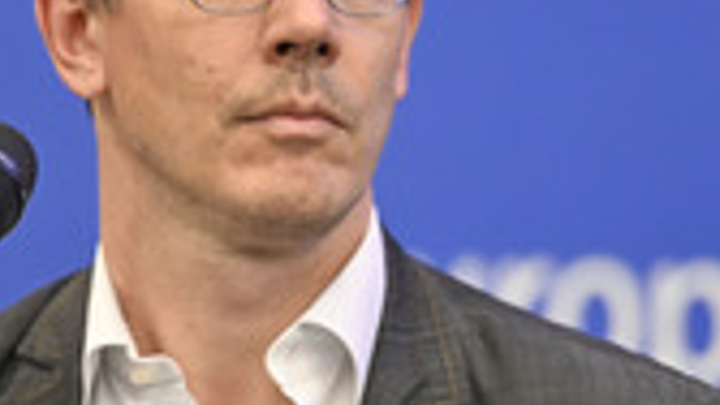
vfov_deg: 2.1
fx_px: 10827
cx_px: 386
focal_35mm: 567
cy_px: 280
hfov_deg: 3.8
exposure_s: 1/320
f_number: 2.8
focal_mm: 200
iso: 2000
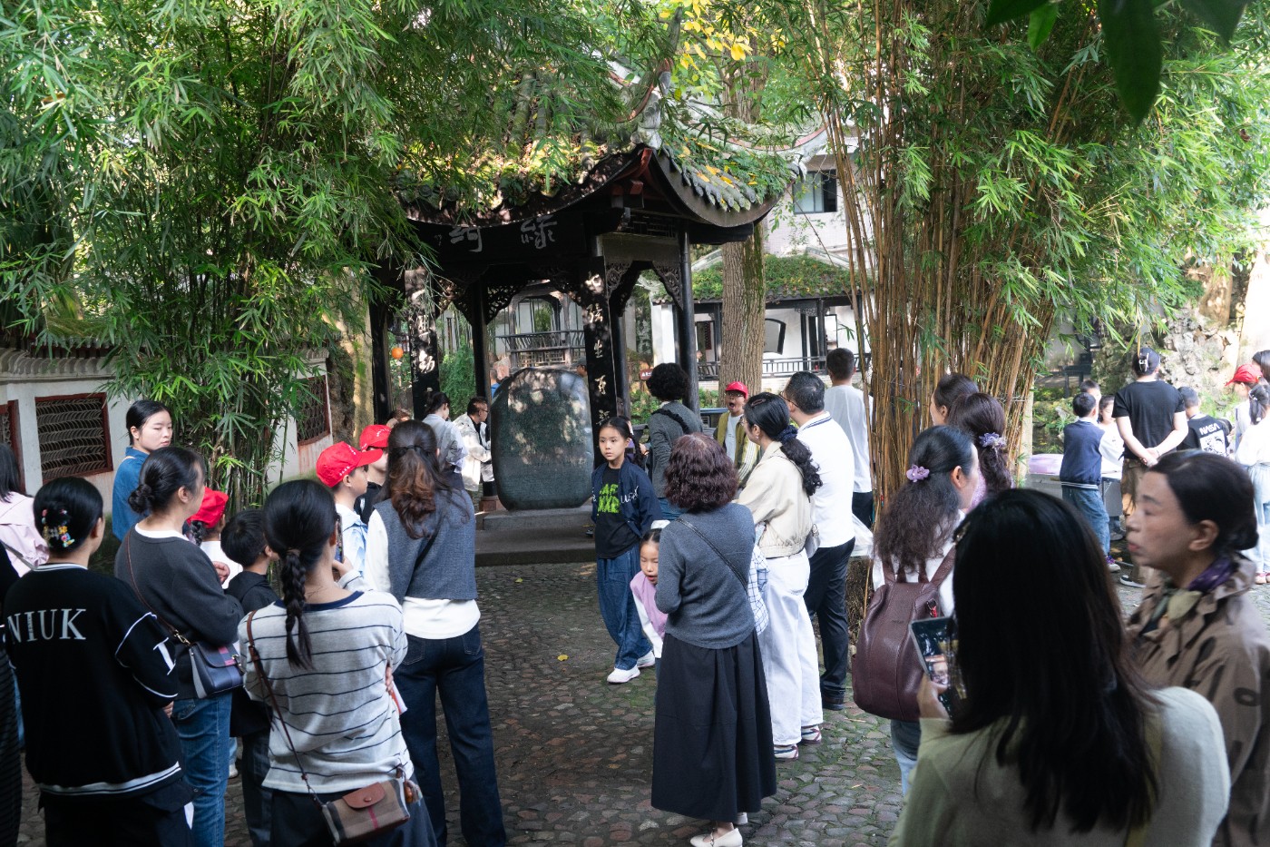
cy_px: 424
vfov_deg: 38.9
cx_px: 635
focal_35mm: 34
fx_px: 1199
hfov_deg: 55.8
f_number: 7.1
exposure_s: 1/60
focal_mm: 34
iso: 1250
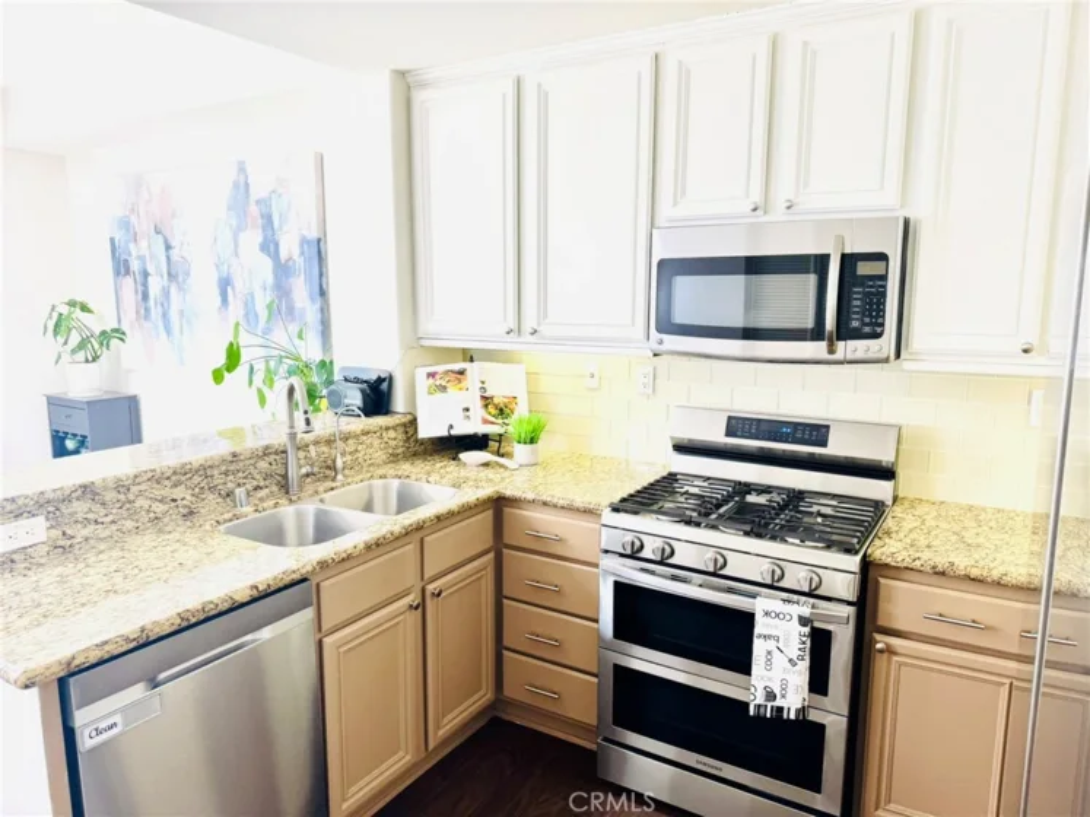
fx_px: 756
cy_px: 408
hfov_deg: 71.6
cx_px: 545
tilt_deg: -10.1
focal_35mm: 24
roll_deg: -0.4
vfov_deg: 56.8
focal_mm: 6.76
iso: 125
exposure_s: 1/120
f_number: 1.78
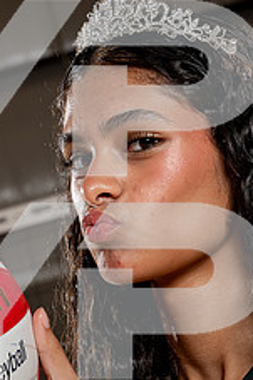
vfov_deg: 13.6
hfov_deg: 9.1
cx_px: 45
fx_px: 1594
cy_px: 292
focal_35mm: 151
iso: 100
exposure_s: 1/250
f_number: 8
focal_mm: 59
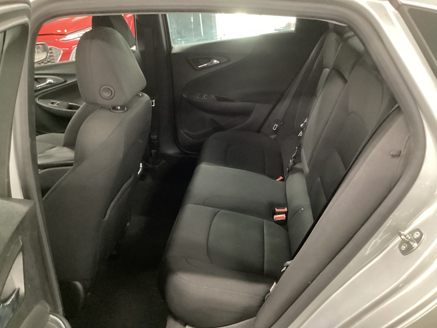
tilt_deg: -26.5
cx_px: 218
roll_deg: +4.7
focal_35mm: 31
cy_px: 164
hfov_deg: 58.4
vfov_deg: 45.4
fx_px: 391
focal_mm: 3.3
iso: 800
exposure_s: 1/17
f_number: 2.4
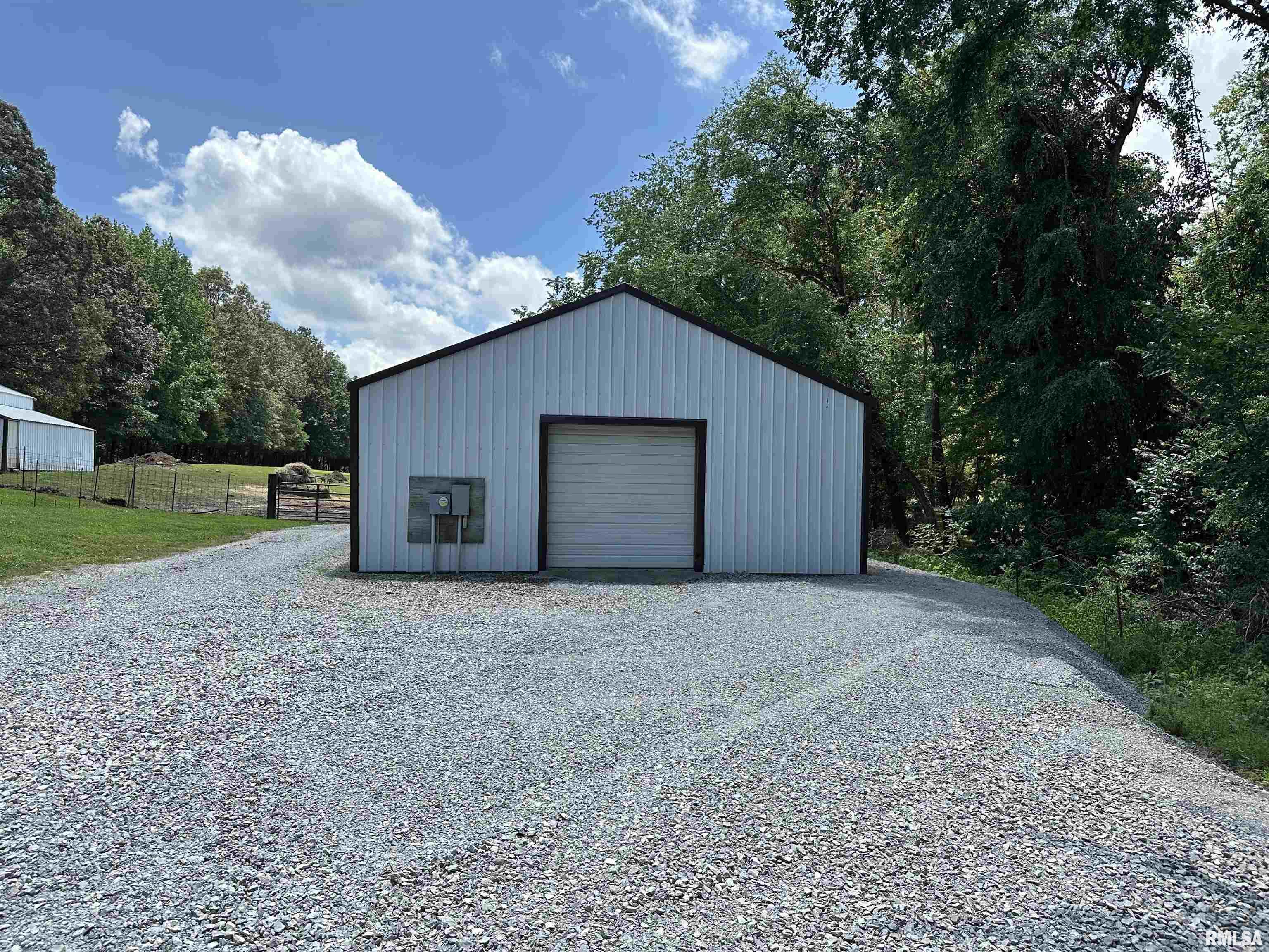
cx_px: 634
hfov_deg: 71.6
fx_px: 880
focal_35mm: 24
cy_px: 476
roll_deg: +0.2
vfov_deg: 56.8
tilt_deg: -0.2
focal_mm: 6.86
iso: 80
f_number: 1.78
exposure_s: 1/2591
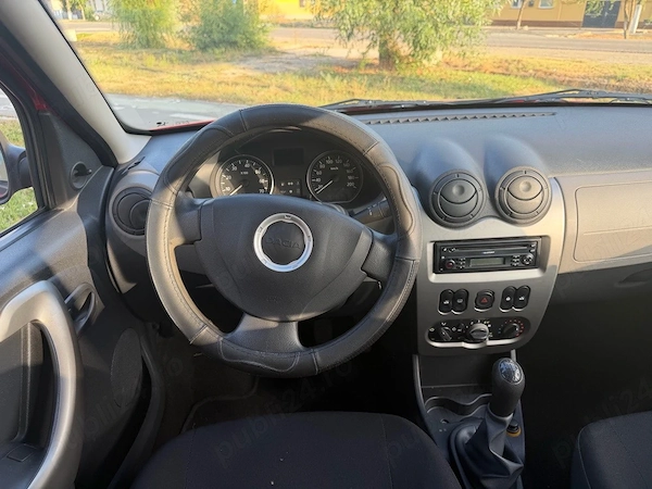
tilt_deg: -26.4
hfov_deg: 71.6
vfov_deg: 56.8
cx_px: 326
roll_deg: +0.4
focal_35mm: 24
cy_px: 244
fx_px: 452
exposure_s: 1/157
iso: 80
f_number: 1.78
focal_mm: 6.76
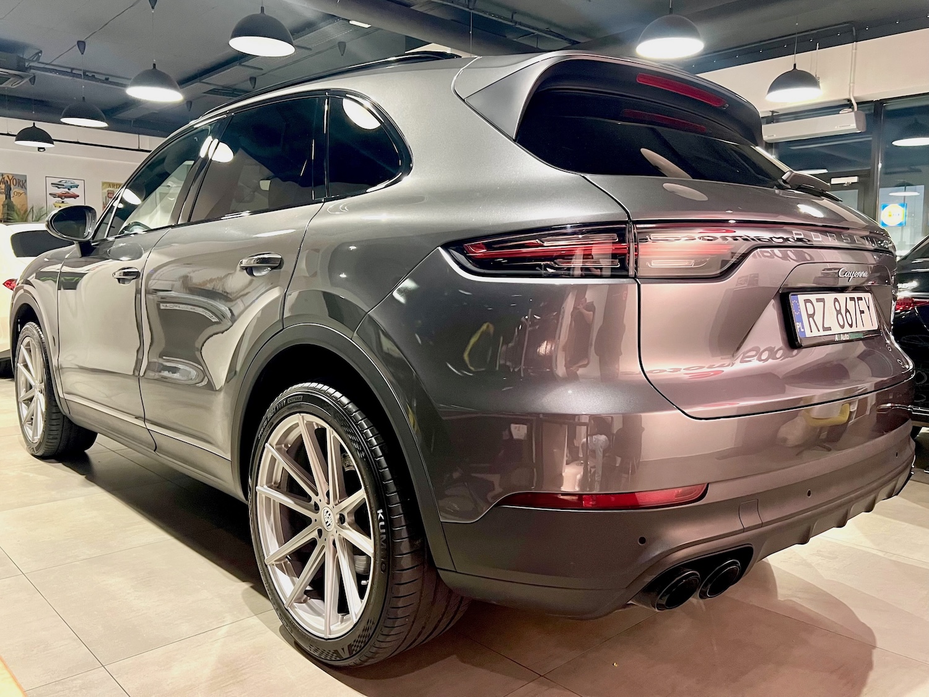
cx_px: 464
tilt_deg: -4.4
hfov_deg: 67.3
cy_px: 348
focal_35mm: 26
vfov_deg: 53.1
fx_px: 698
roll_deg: +0.0
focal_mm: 5.7
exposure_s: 1/33
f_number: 1.5
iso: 500
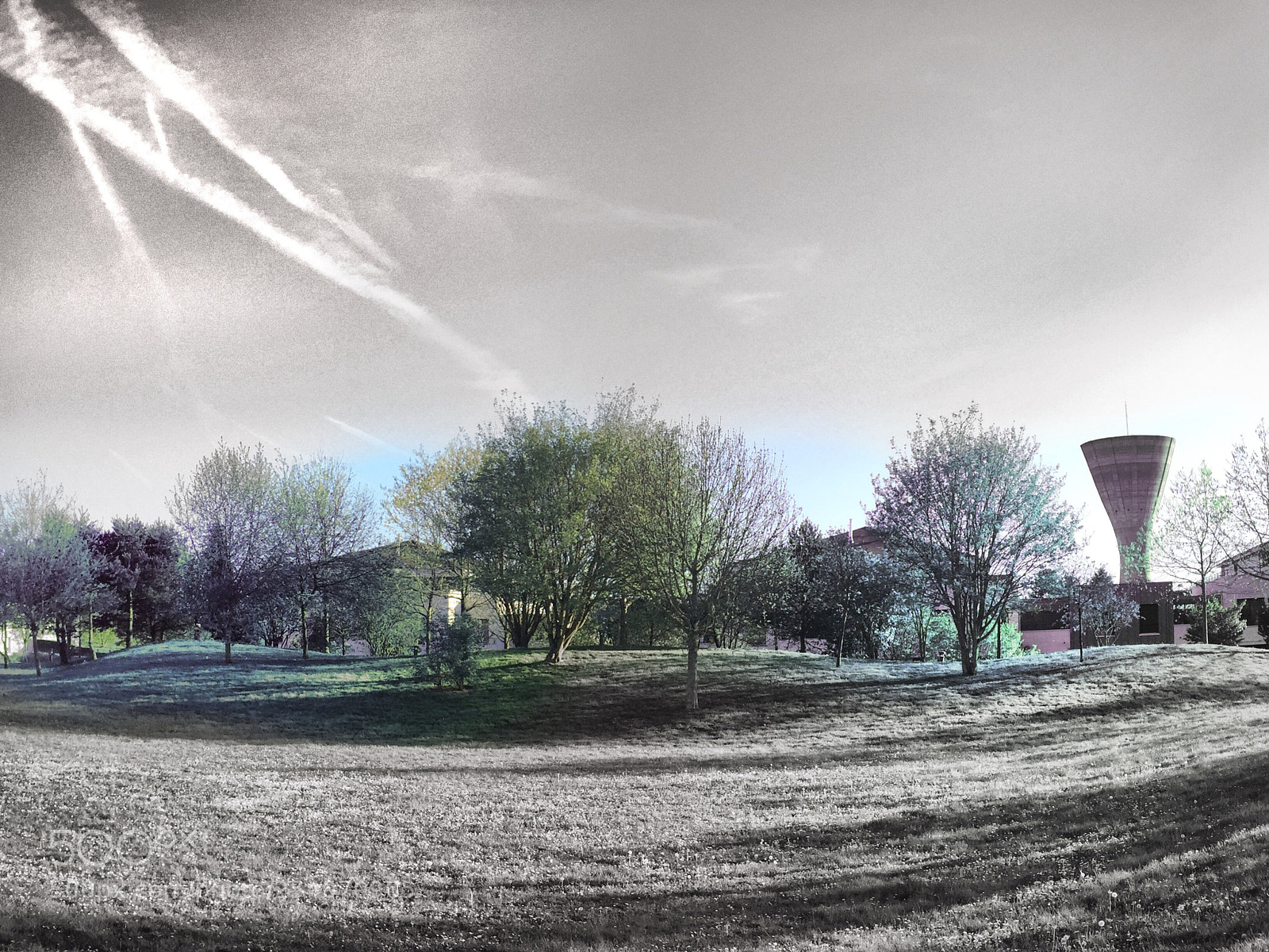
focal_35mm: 29
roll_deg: -0.7
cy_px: 476
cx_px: 634
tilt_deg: +7.1
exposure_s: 1/682
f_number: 2.2
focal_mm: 4.15
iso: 32
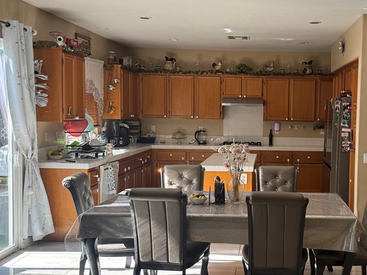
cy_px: 140
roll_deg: -1.6
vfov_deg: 32.9
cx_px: 269
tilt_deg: -4.0
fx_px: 466
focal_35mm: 44
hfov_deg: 41.9
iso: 80
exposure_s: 1/200
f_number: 1.78
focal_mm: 6.76
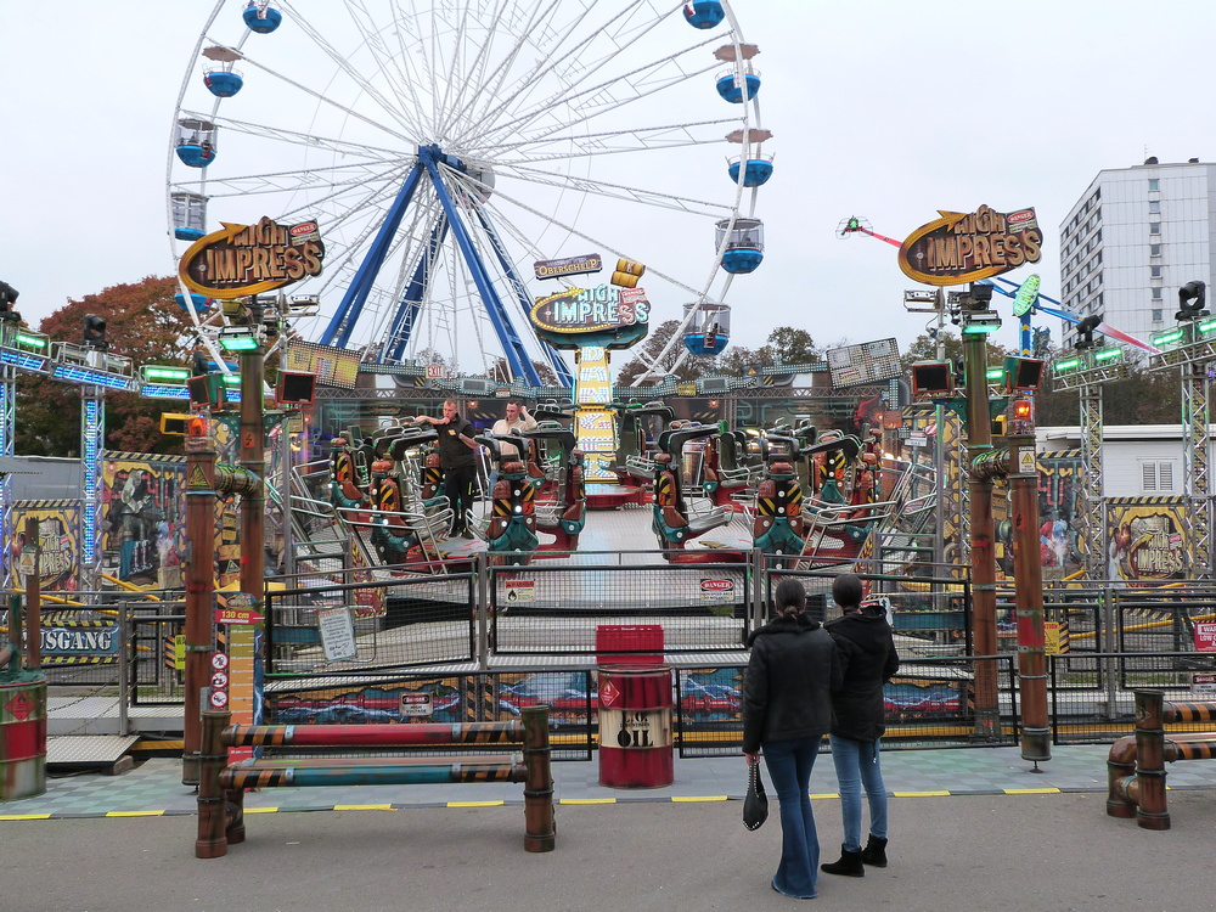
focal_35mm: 33
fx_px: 1159
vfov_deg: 42.9
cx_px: 608
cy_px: 456
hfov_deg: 55.4
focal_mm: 5.8
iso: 160
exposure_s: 1/125
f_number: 3.6
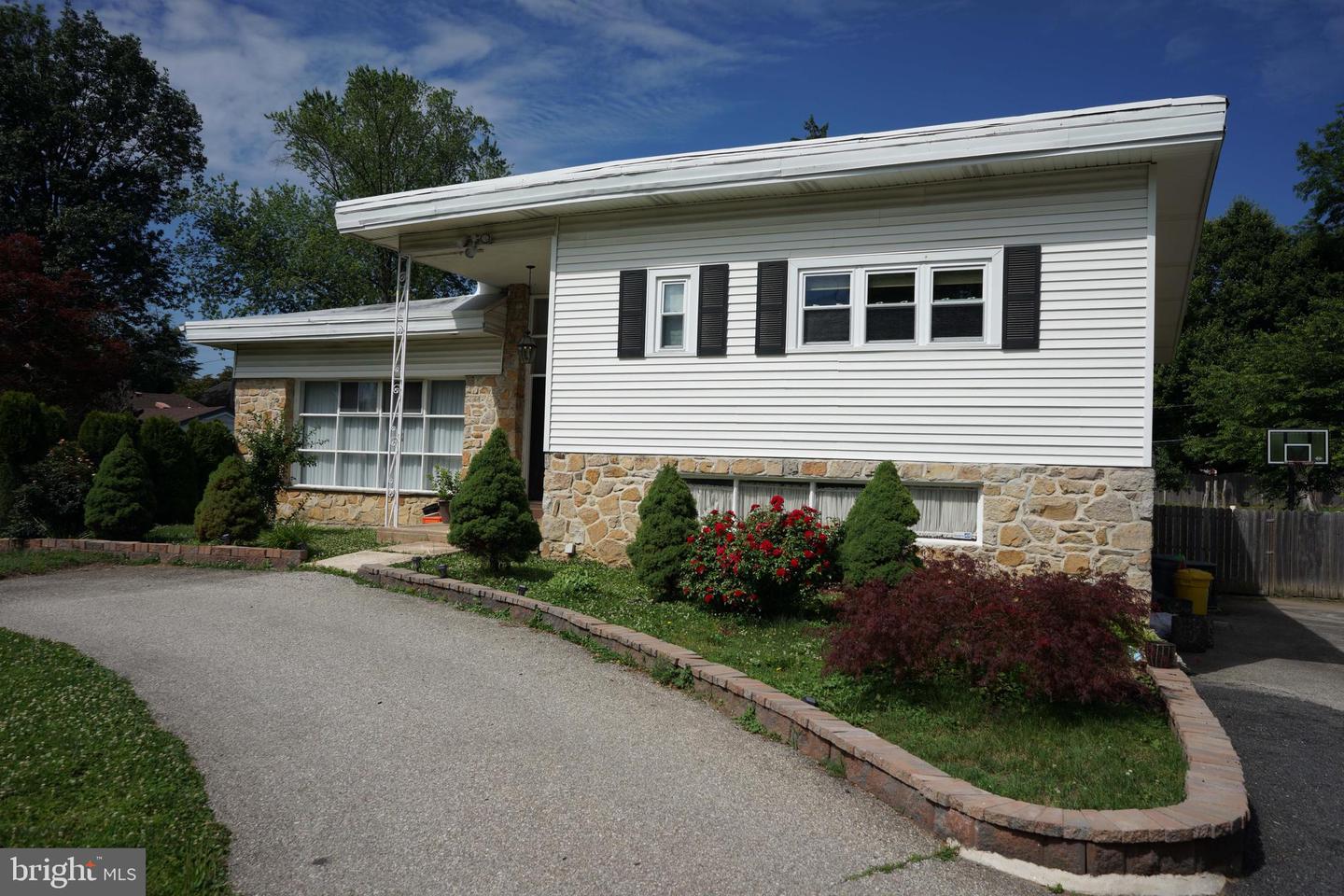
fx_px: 1045
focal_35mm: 28
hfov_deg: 65.5
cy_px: 448
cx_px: 672
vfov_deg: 46.4
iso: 160
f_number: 6.3
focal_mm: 28
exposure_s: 1/1600
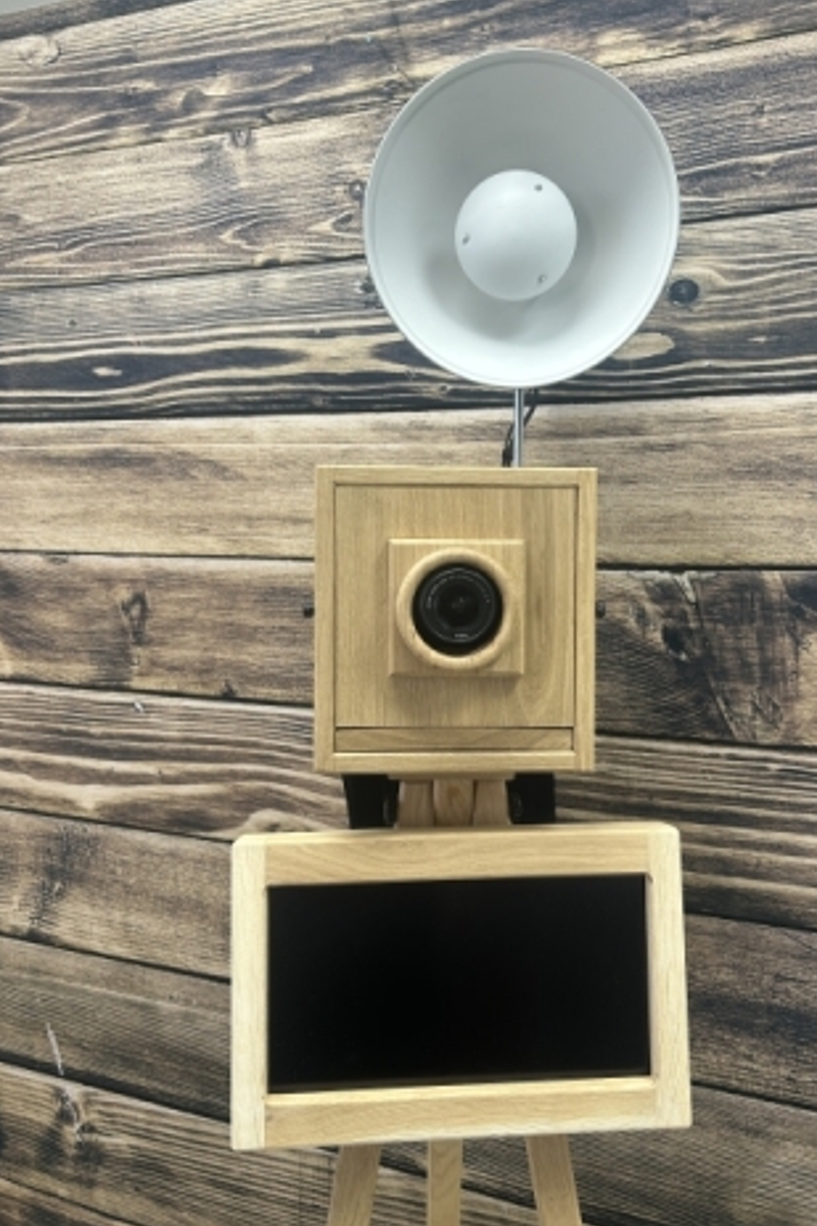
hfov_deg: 46.3
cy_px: 602
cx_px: 455
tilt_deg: -5.2
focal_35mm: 28
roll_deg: -0.1
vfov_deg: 65.5
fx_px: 954
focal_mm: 5.7
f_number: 1.5
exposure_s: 1/100
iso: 64
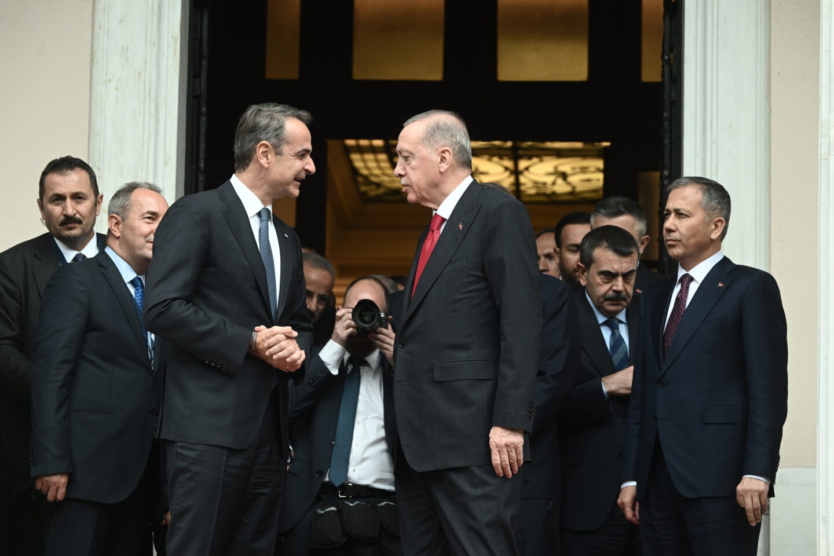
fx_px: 3243
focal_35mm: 140
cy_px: 278
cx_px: 417
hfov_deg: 14.7
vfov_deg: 9.8
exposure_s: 1/400
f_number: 6.3
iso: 1250
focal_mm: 140
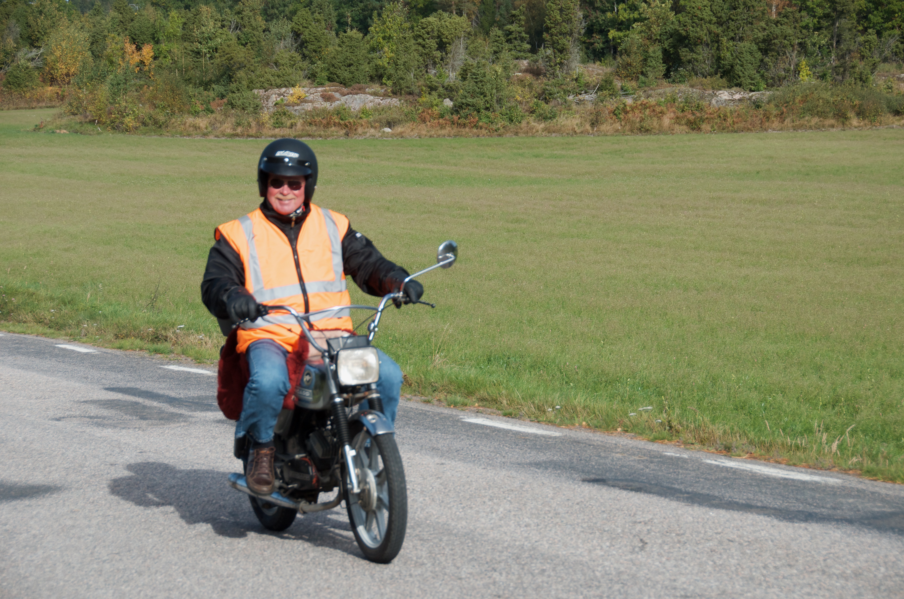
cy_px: 300
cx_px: 452
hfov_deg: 19.5
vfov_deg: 13.0
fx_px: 2631
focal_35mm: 105
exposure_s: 1/1600
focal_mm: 70
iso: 400
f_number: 6.3
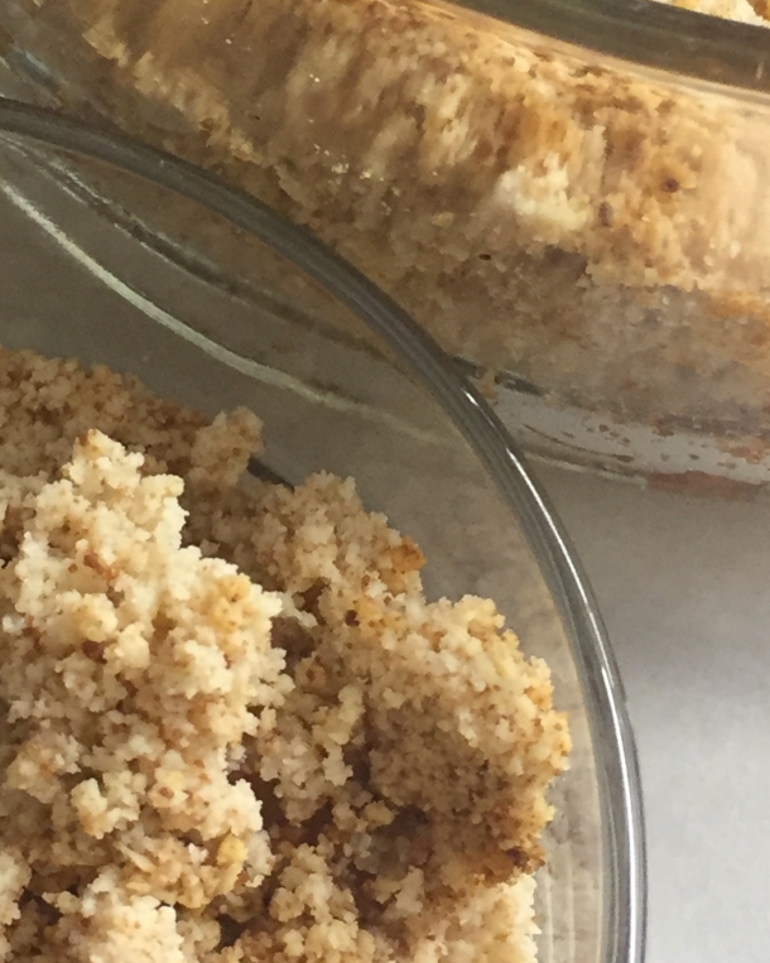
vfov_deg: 20.1
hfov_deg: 16.2
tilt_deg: -63.5
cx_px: 374
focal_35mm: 95
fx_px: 2707
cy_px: 356
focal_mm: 4.15
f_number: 2.2
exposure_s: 1/33
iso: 125
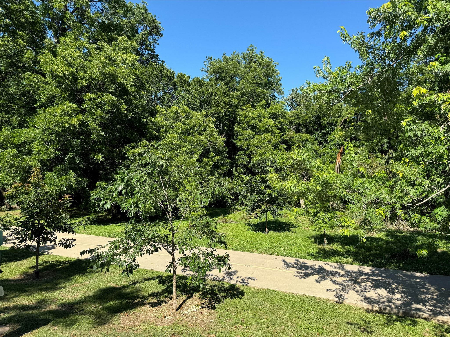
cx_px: 225
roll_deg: +2.8
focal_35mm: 24
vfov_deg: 56.8
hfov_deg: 71.6
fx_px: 312
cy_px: 168
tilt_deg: -2.9
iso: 80
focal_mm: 6.76
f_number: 1.78
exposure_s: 1/2105
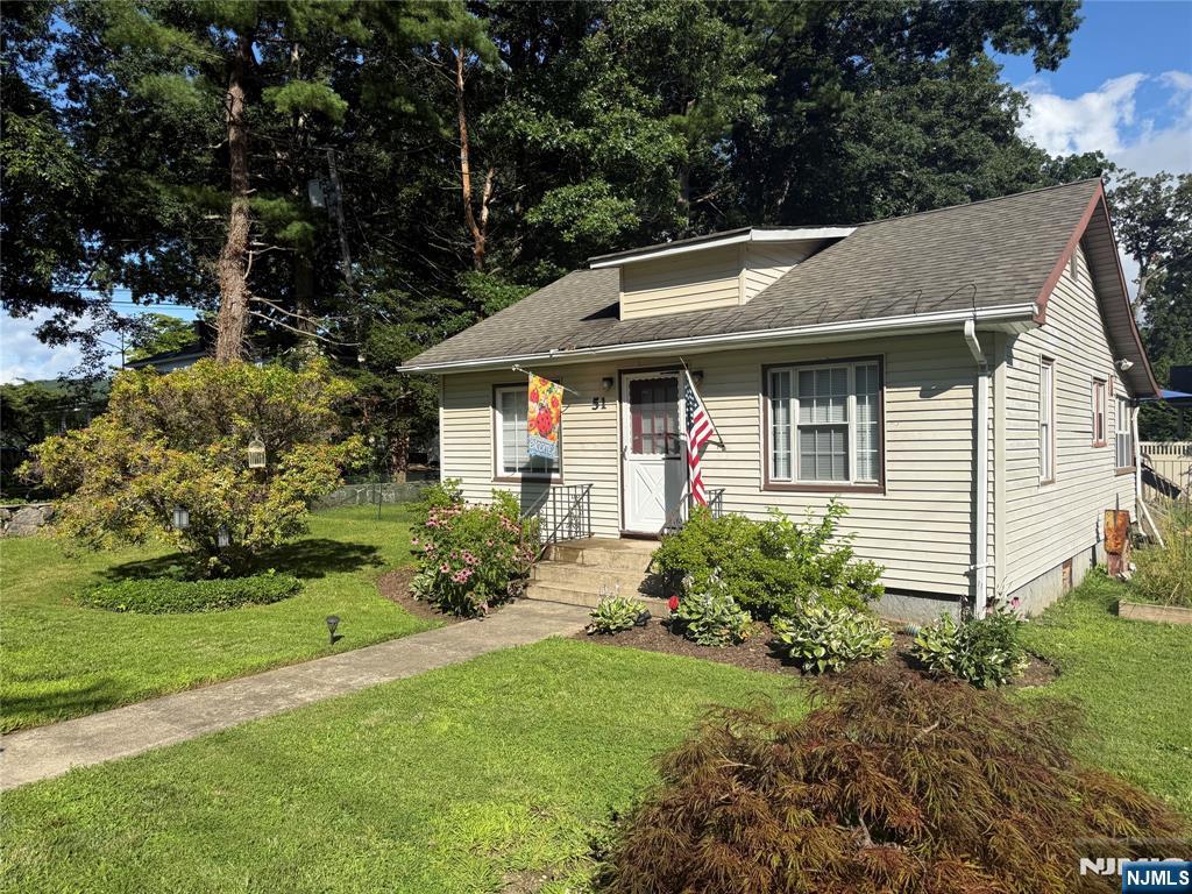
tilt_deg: -0.2
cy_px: 447
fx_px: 826
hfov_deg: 71.6
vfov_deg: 56.8
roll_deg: +0.4
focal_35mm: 24
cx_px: 596
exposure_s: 1/4405
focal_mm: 6.76
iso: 80
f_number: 1.78
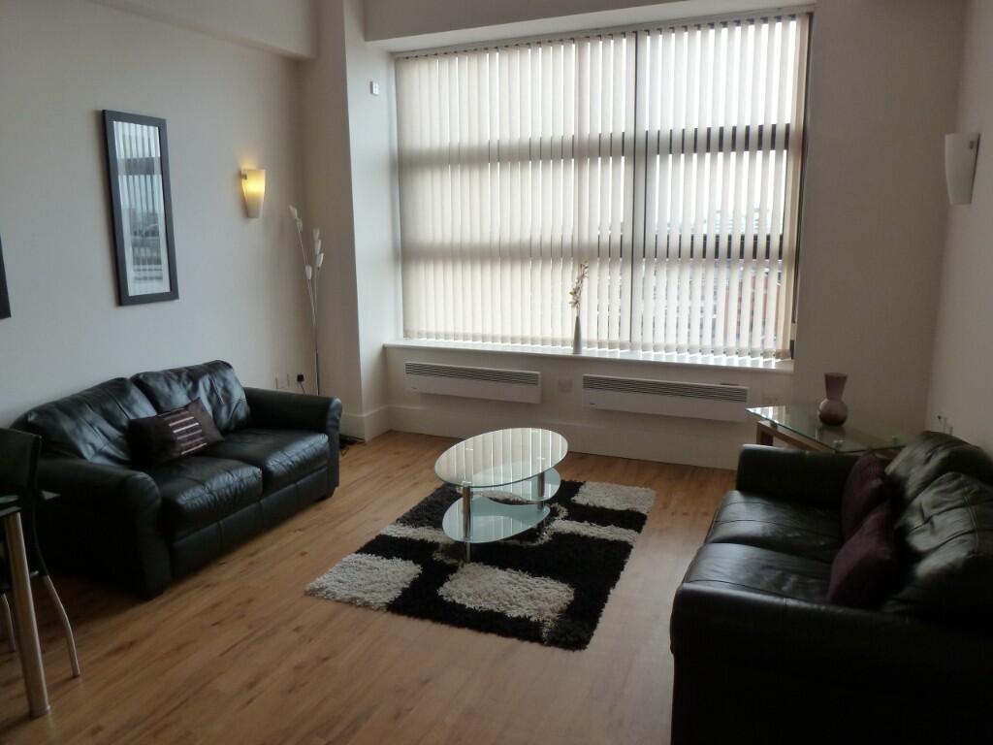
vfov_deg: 56.8
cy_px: 372
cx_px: 496
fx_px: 688
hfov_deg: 71.6
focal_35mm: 24
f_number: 3.3
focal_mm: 4.3
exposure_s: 1/60
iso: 200
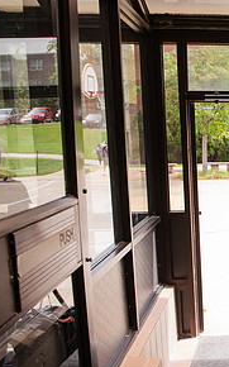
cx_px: 334
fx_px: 530
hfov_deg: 21.0
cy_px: 223
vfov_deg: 38.0
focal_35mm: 53
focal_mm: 26
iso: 400
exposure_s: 1/320
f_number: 5
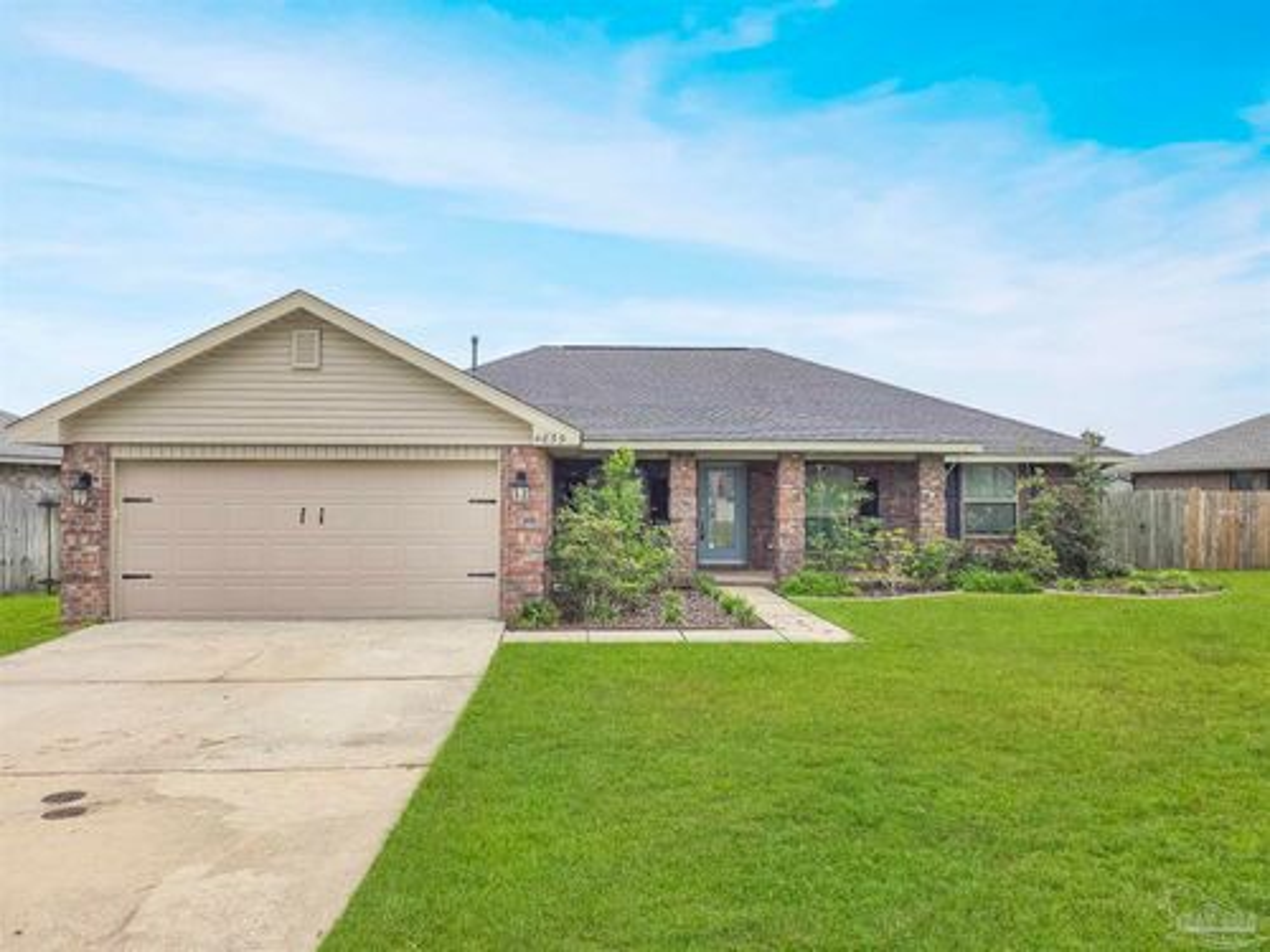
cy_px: 476
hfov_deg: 73.9
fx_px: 844
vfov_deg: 58.9
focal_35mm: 23
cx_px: 635
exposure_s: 1/3889
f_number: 1.4
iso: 64
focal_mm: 6.5
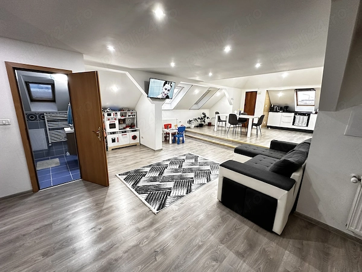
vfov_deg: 85.7
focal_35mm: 14
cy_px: 136
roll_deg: -0.9
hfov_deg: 102.1
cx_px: 181
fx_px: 146
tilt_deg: -12.4
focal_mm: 2.22
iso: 500
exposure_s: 1/50
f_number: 2.2
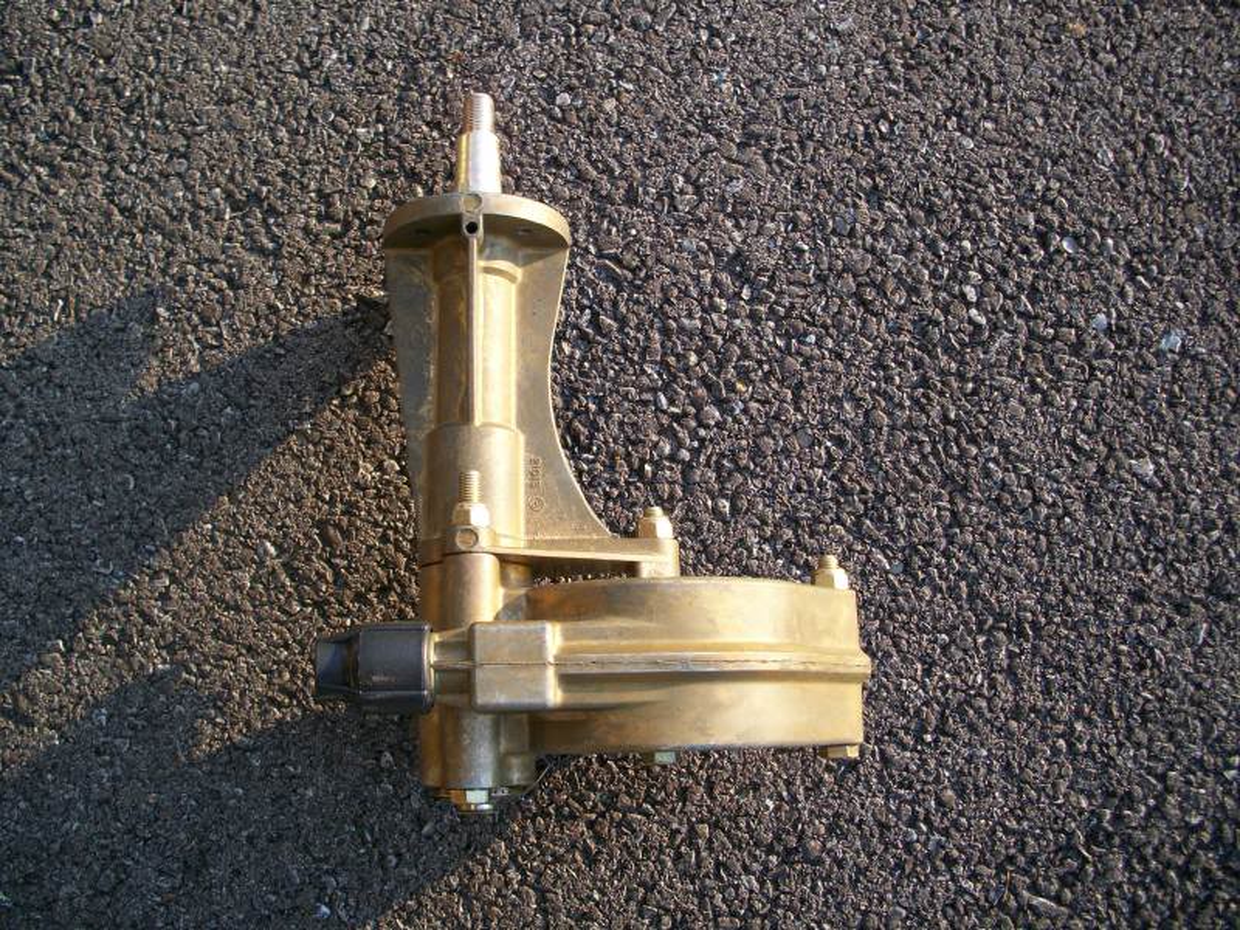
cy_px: 465
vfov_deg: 40.7
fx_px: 1254
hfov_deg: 52.6
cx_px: 620
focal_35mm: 35
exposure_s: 1/125
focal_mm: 6.3
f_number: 3.1
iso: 80
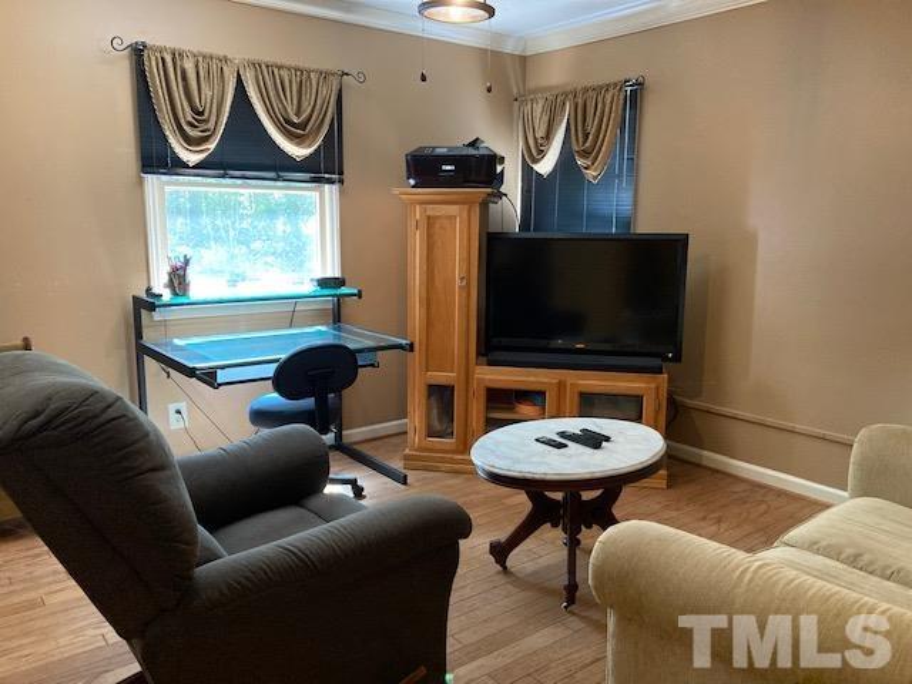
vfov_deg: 49.7
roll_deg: -1.3
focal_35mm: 28
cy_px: 342
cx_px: 456
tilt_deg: -8.8
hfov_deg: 63.4
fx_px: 738
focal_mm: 3.99
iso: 400
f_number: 1.8
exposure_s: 1/40
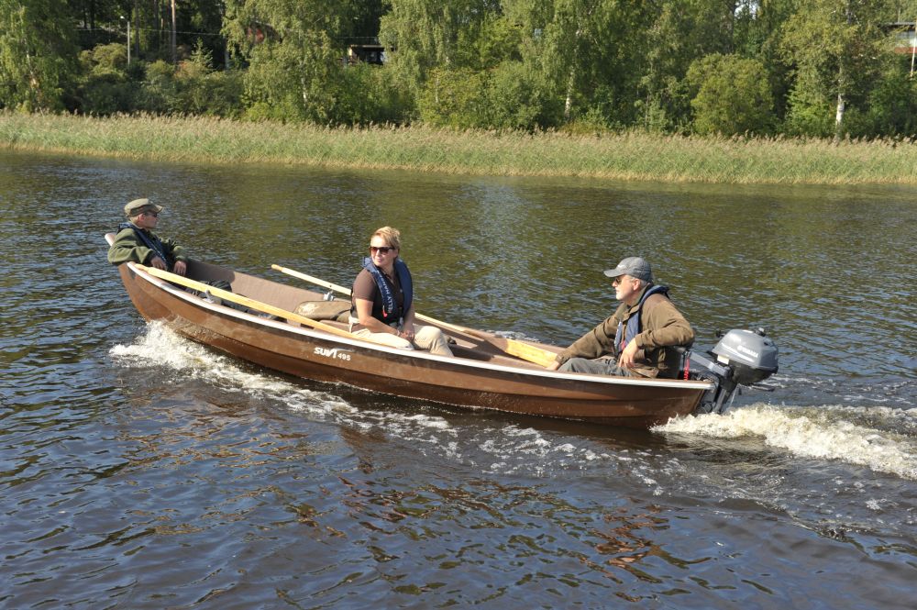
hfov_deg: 41.1
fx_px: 1222
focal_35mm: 48
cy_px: 305
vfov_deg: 28.0
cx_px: 458
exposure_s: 1/1000
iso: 640
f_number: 6.3
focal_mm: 48
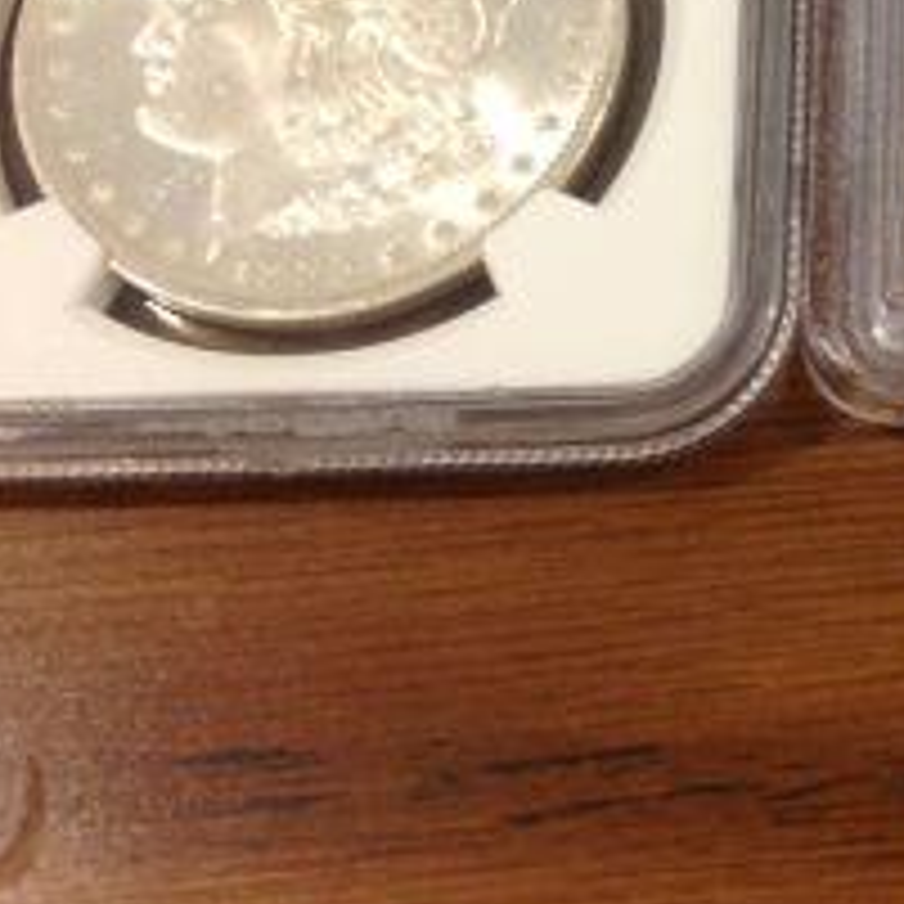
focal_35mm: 92
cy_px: -31
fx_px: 2718
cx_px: 1232
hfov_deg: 17.5
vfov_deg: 18.3
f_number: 2.4
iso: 64
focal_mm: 4.28
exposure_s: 1/15
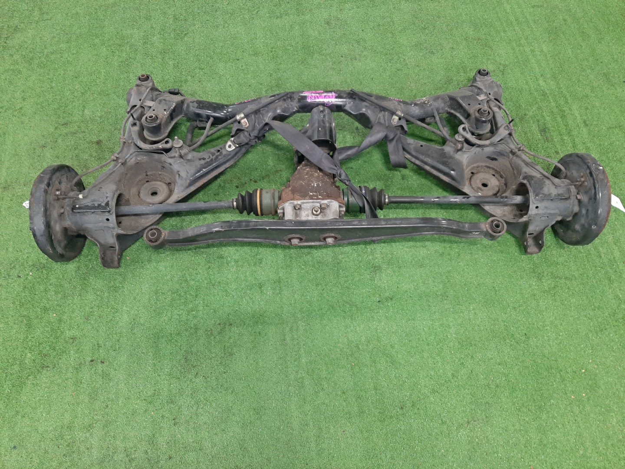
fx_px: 469
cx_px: 312
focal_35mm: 26
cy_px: 234
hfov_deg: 67.3
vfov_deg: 53.1
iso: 189
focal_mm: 3.93
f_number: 1.7
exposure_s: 1/25
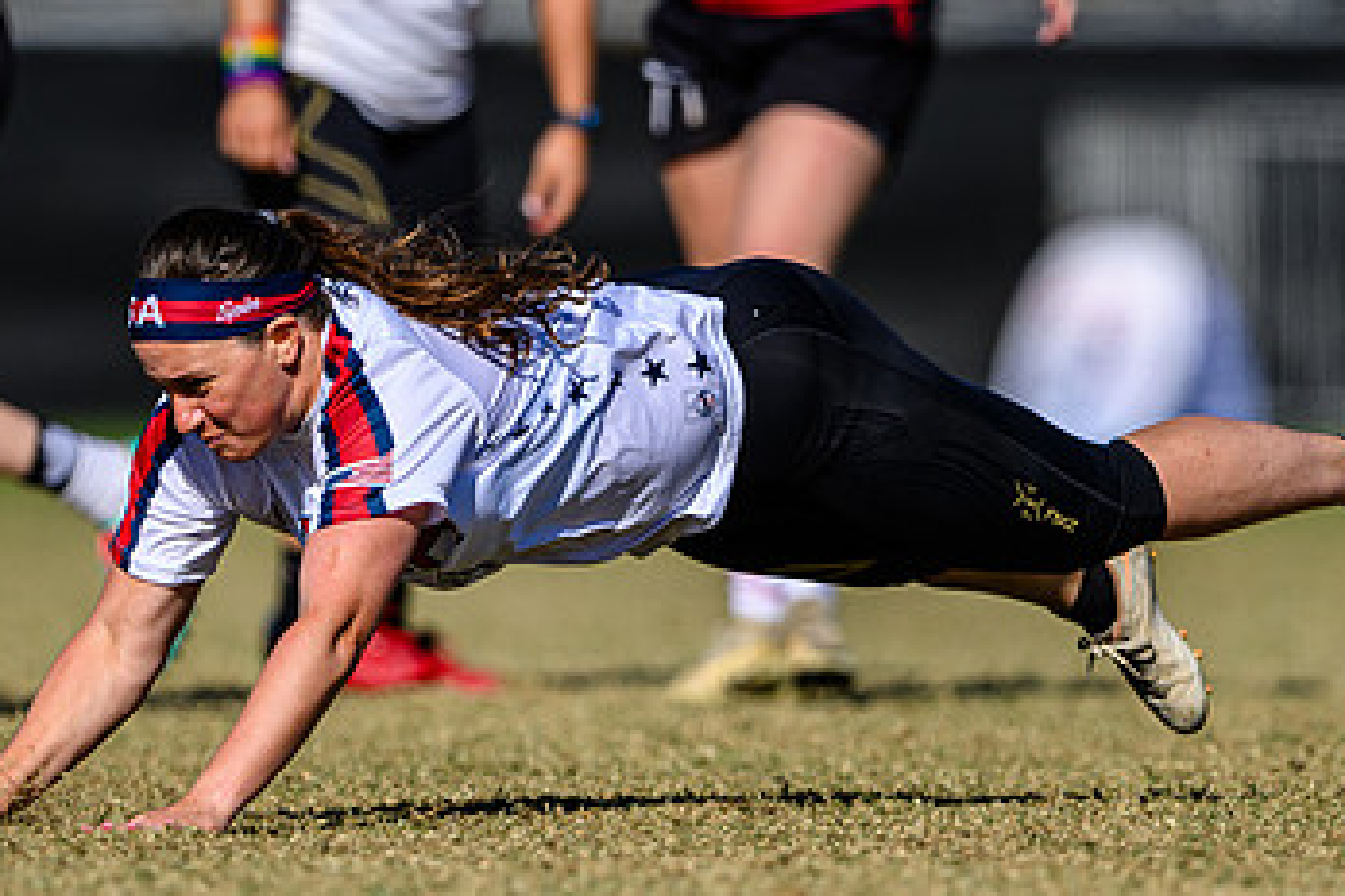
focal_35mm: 1020
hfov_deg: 2.0
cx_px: 603
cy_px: 474
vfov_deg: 1.3
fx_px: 38105
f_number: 3.2
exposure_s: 1/3200
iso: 100
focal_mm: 400
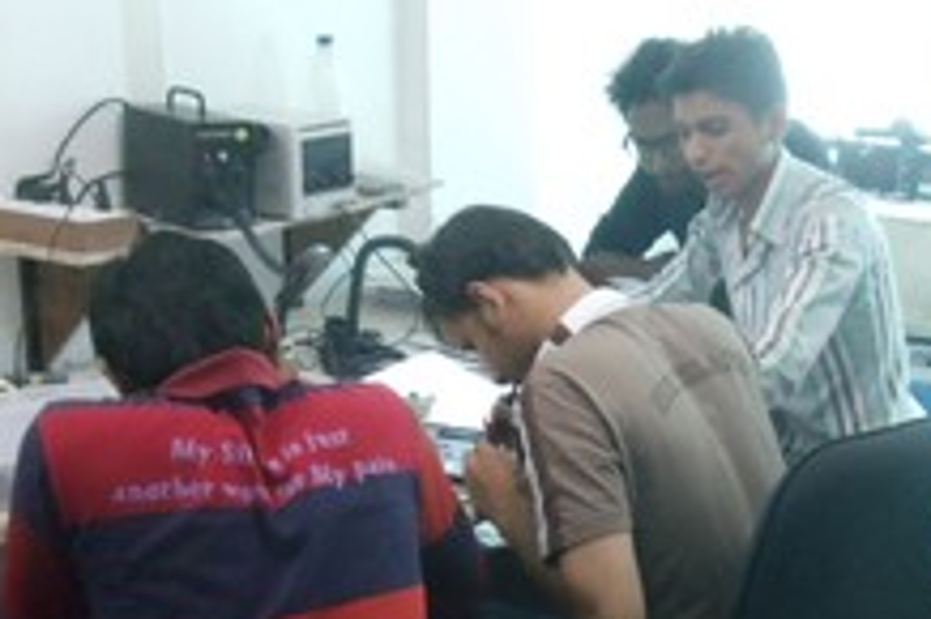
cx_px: 615
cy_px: 470
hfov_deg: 24.1
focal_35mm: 84
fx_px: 2171
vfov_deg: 16.2
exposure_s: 1/40
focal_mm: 6
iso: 800
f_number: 3.5
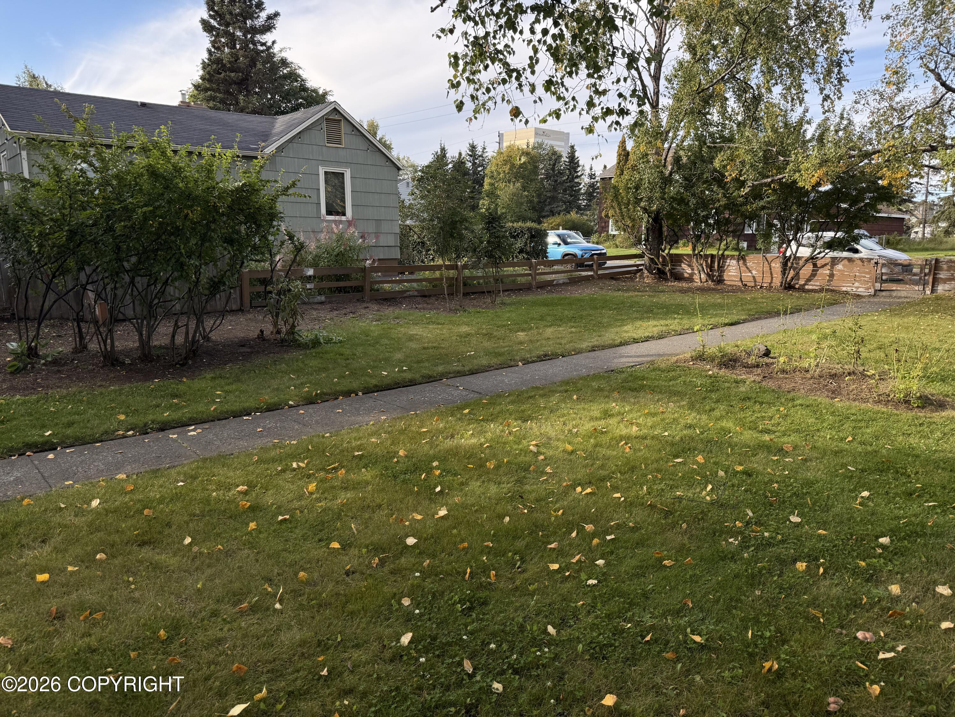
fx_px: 662
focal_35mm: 24
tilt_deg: -10.0
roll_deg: -0.5
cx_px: 478
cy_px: 358
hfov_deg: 71.6
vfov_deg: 56.8
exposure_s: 1/1949
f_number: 1.78
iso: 80
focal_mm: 6.76
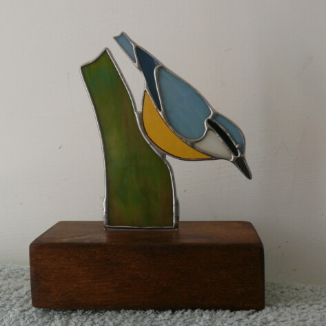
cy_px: 164
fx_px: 586
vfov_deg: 31.1
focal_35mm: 55
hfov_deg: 31.1
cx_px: 143
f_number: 2.8
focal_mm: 8.7
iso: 100
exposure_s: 1/100
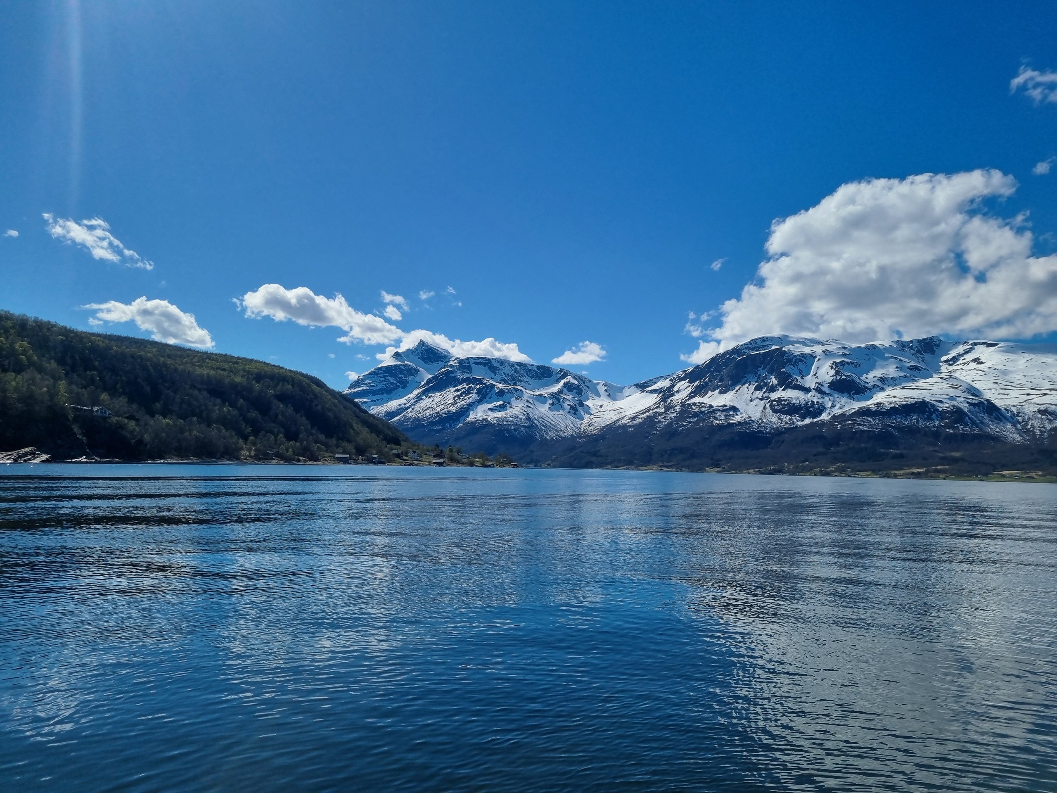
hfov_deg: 67.3
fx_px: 794
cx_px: 528
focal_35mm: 26
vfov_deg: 53.1
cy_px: 396
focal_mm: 5.4
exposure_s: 1/6304
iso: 50
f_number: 1.8
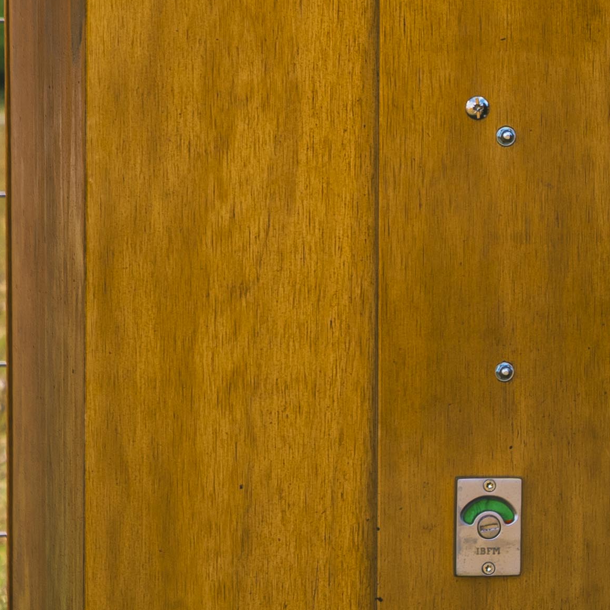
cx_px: 1512
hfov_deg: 5.5
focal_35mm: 307
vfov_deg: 5.7
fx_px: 6121
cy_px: -243
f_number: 9
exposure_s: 1/160
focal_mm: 70
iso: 50
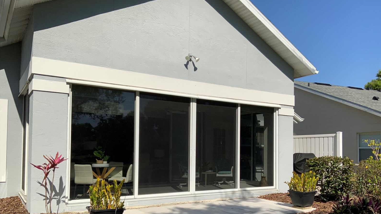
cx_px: 192
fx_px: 323
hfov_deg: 61.0
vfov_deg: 36.3
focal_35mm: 32
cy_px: 141
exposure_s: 1/3788
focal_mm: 3
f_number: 1.8
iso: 20
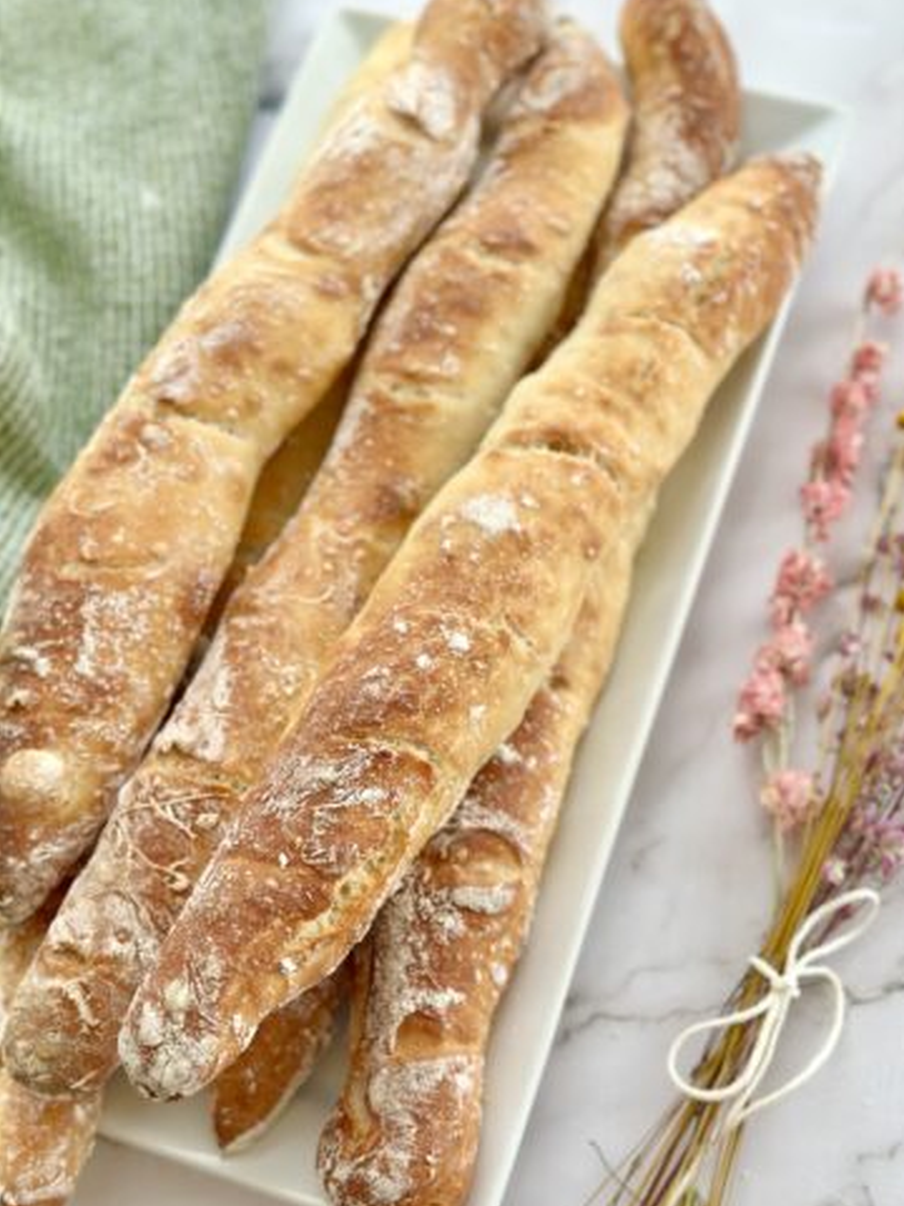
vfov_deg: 38.2
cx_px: 468
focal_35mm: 50
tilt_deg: -69.1
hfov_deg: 29.1
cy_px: 608
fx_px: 1741
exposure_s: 1/121
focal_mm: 6.86
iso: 80
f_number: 1.78
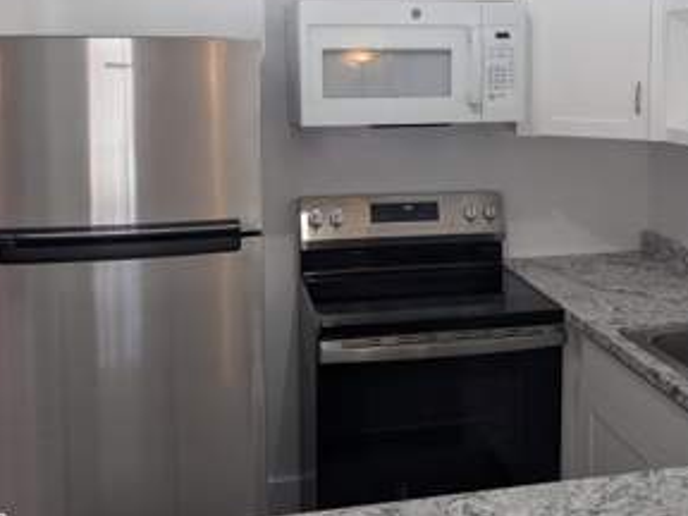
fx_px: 795
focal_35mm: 40
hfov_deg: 46.5
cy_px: 129
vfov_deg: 35.2
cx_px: 418
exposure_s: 1/120
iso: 103
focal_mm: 6.9
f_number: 1.68
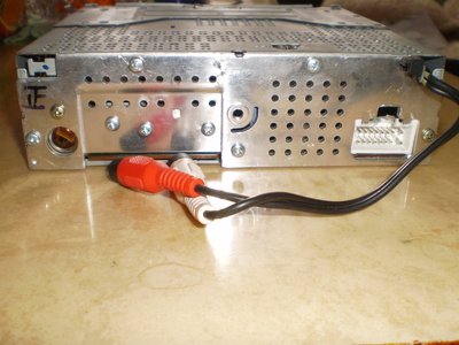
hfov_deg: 51.4
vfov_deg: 39.7
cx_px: 230
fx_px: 477
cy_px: 172
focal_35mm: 36
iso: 125
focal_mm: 6.3
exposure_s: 1/30
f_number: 3.1
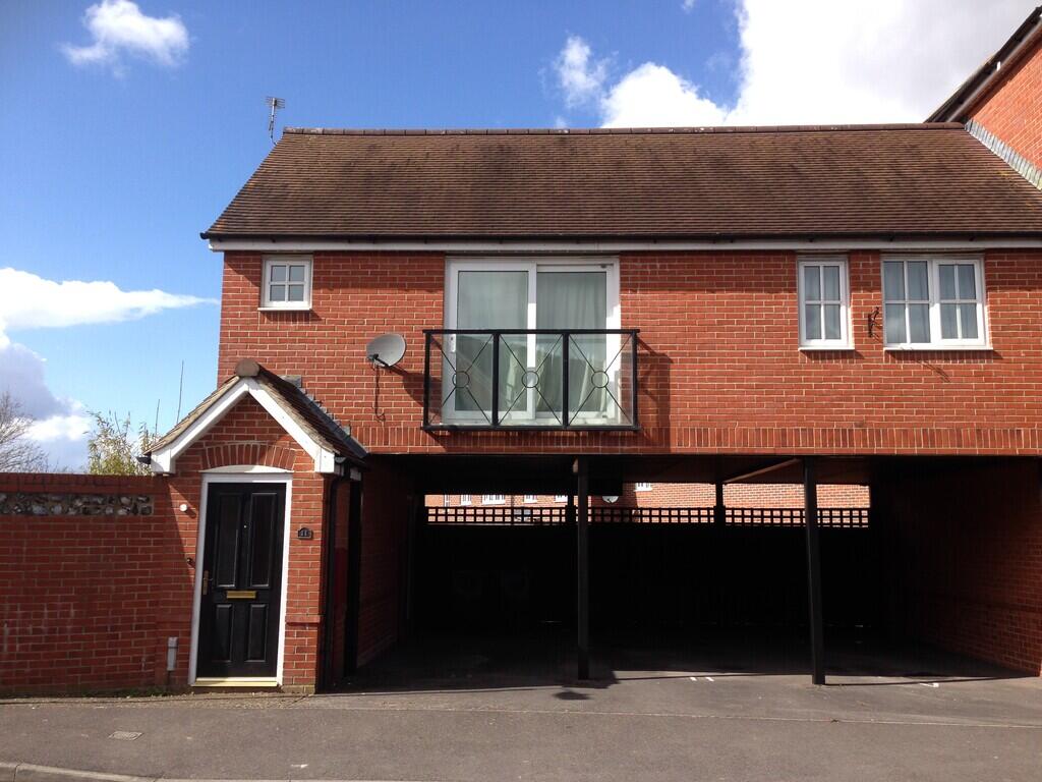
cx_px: 521
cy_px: 391
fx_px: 993
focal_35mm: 33
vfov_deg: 42.9
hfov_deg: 55.4
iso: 50
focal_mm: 4.12
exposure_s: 1/931
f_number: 2.4
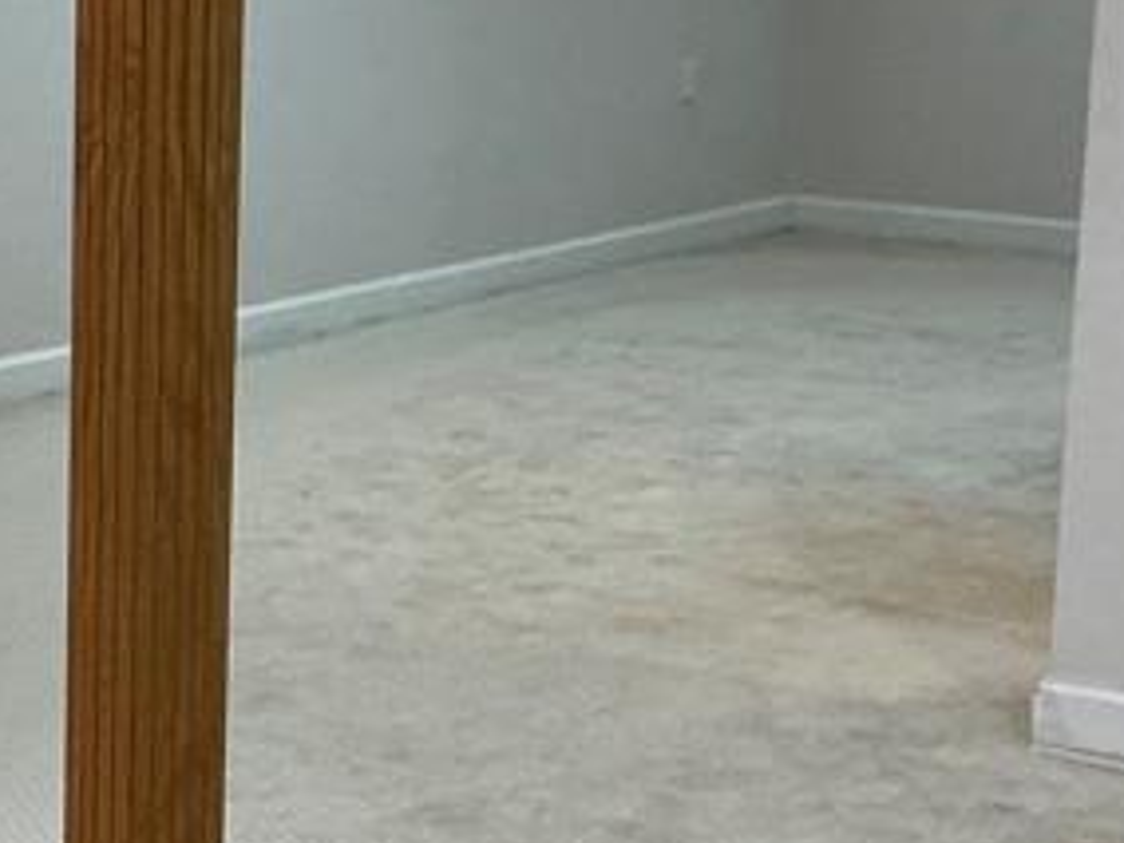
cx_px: 234
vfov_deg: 14.6
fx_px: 3280
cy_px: 396
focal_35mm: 101
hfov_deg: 19.3
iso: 125
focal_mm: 3
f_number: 1.8
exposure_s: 1/60
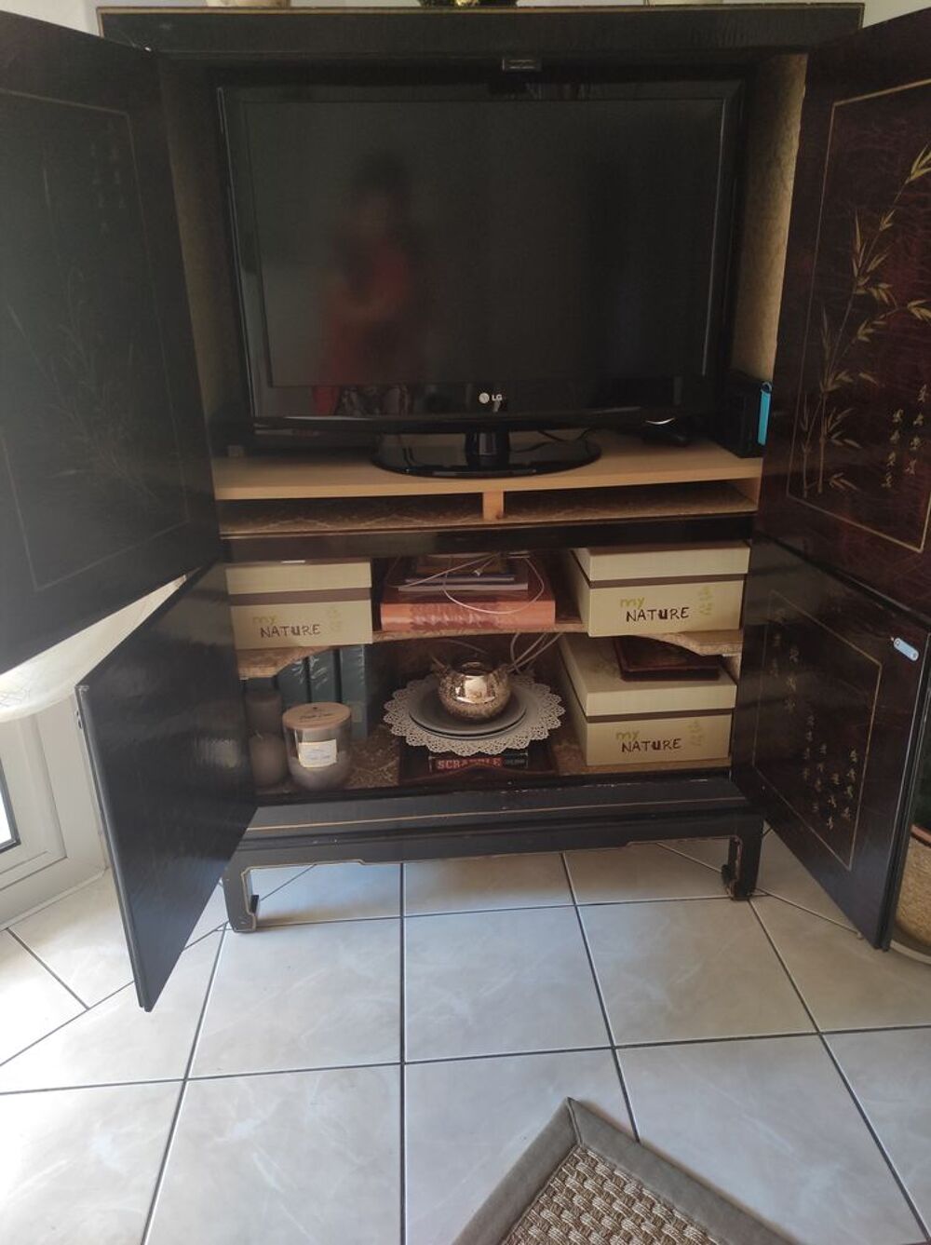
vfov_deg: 69.4
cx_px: 466
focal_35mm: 25
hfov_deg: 54.8
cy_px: 622
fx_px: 898
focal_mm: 5.43
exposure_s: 1/25
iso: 467
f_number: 1.89
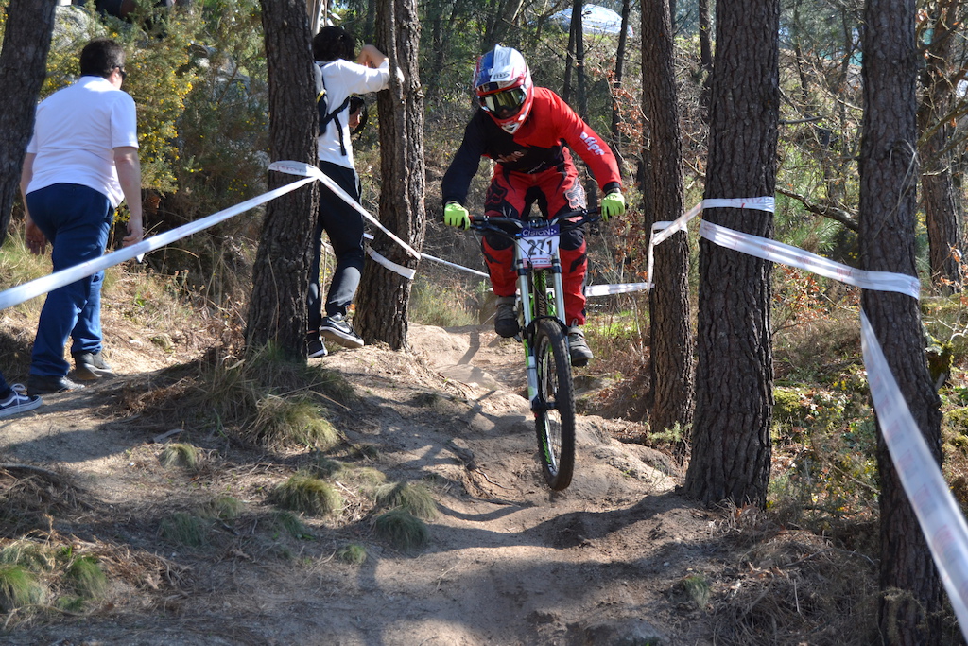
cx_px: 484
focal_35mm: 78
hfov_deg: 26.0
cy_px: 323
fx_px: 2097
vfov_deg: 17.5
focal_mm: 52
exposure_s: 1/500
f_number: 5.6
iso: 640
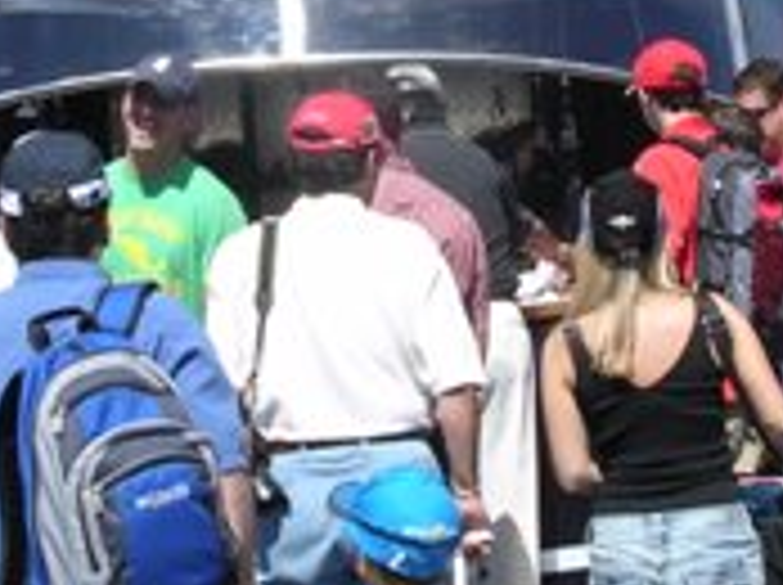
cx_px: 374
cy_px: 54
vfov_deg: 14.9
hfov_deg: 20.1
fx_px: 2214
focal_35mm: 98
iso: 100
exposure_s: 1/279
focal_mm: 5.8
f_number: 5.6
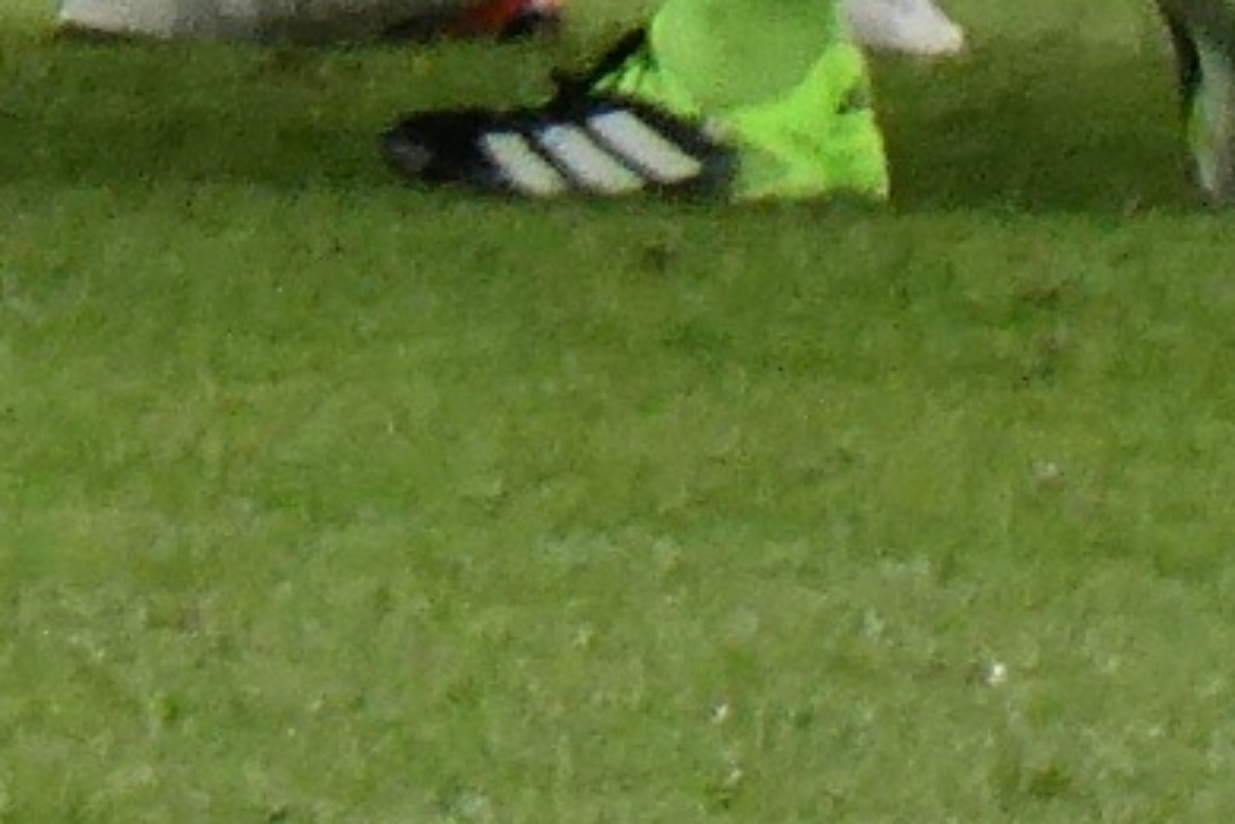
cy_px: -1781
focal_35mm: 2035
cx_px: 918
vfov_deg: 0.7
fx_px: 69806
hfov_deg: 1.0
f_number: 6
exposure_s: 1/40
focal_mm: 62.1
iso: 320
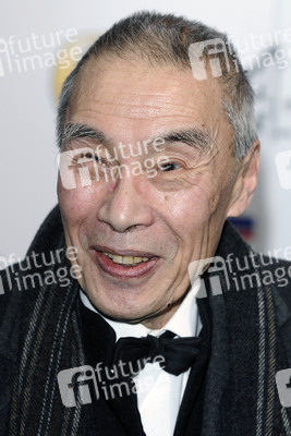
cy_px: 218
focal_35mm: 129
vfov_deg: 15.9
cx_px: 146
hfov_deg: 10.6
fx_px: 1563
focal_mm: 86
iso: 320
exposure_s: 1/200
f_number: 4.5
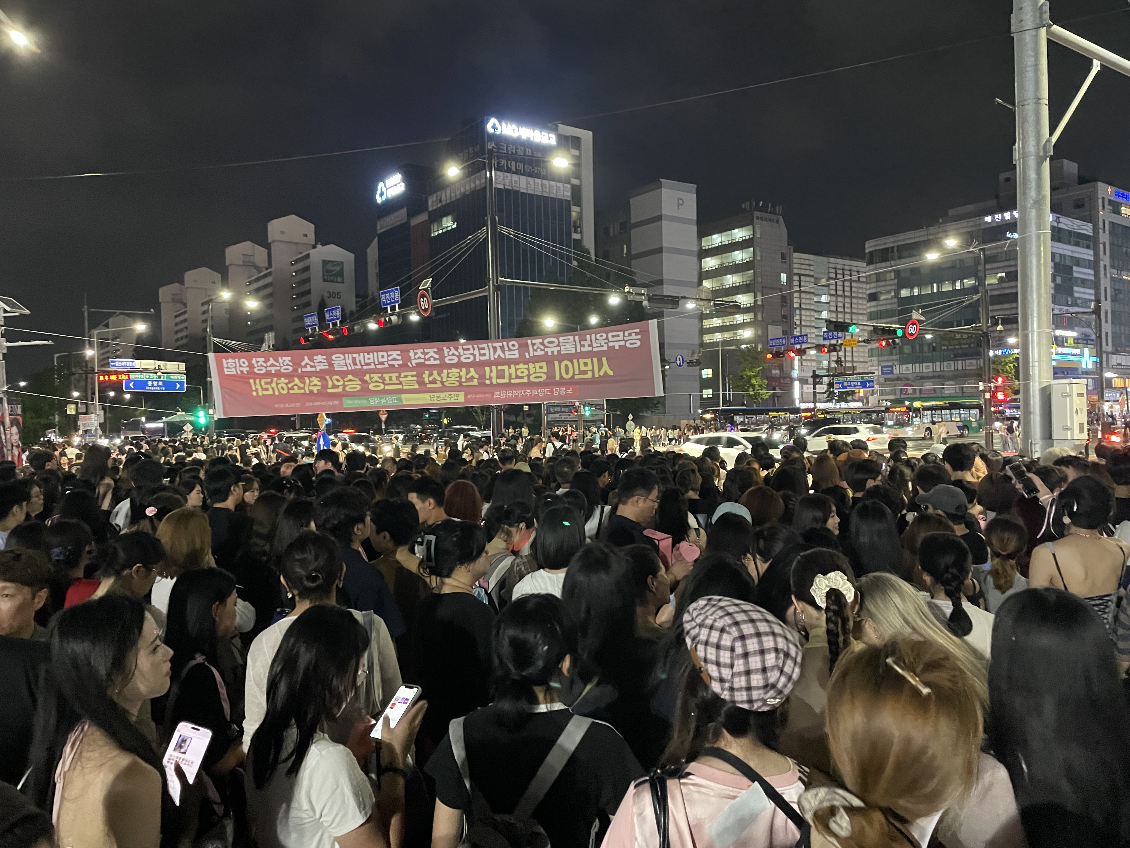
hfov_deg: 67.3
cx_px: 565
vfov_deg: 53.1
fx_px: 849
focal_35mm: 26
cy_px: 424
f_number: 1.6
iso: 640
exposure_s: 1/30
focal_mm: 4.2
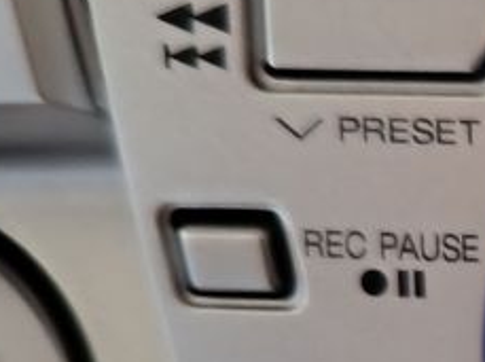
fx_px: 1469
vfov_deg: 13.8
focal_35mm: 105
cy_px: 390
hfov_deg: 15.8
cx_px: 894
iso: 3200
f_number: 1.7
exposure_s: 1/14.3
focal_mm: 5.24
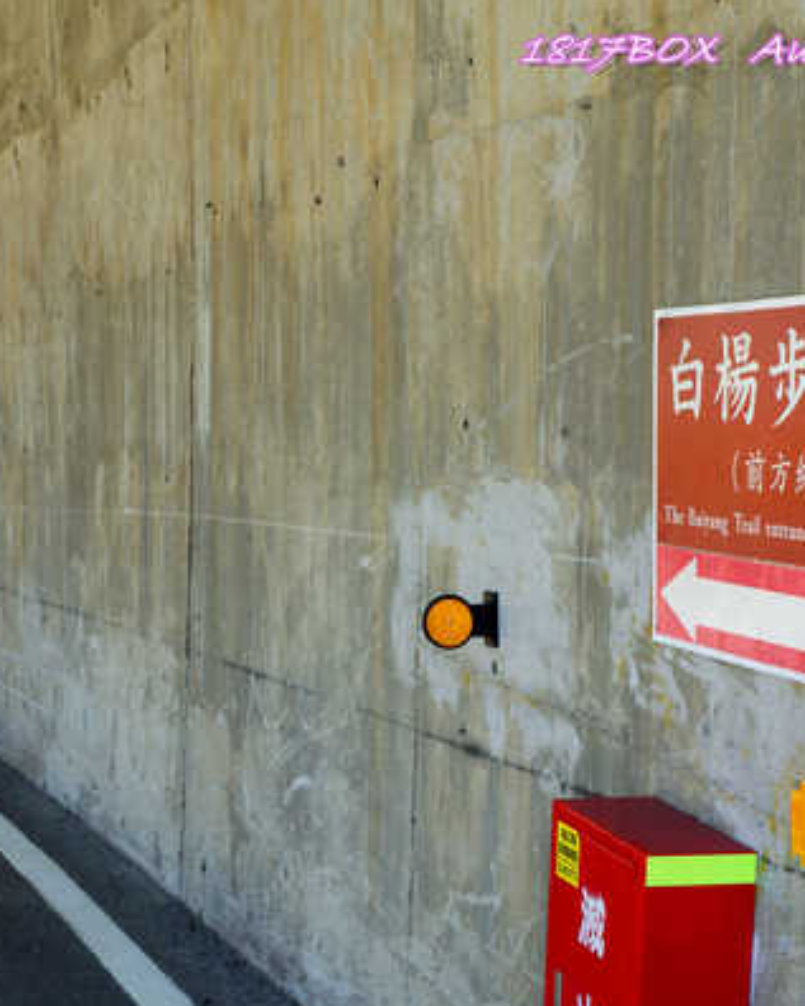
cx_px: 277
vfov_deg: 29.6
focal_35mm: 64
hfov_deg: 23.8
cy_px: 506
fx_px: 1905
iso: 100
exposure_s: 1/90
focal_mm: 30
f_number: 4.5
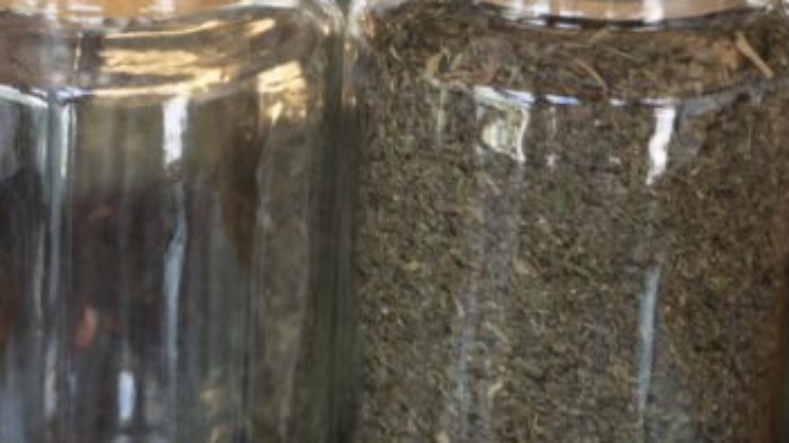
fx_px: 2175
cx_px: 56
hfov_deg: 20.1
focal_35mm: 104
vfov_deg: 11.6
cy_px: 195
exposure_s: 1/60
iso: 320
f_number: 4.5
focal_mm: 34
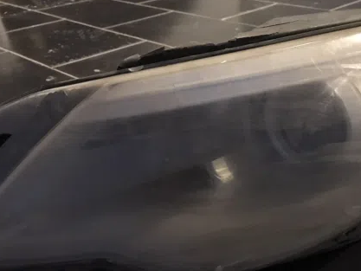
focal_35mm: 43
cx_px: 255
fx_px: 449
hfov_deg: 42.9
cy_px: 191
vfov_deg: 33.2
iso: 125
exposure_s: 1/4
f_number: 1.8
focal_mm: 3.99
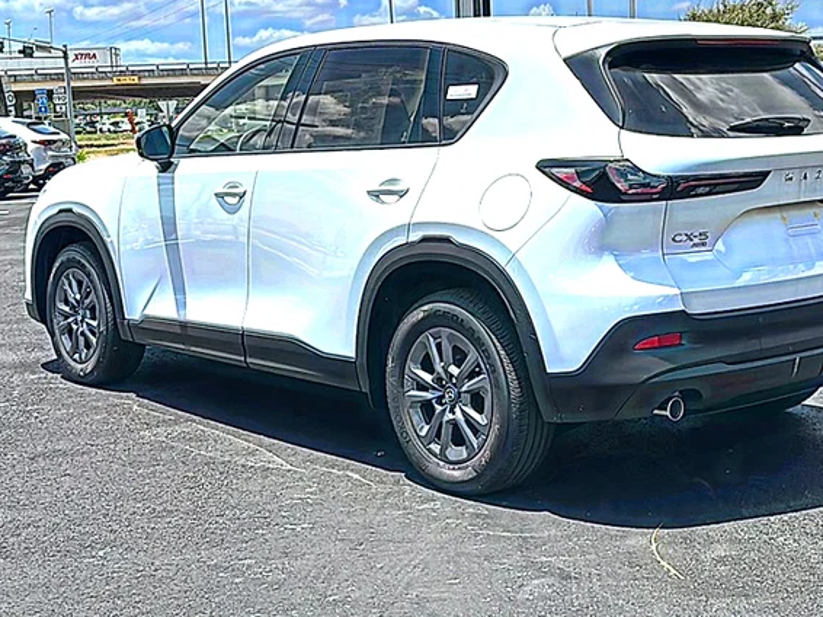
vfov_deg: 30.7
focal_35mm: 47
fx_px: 1117
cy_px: 236
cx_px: 478
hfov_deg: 40.3
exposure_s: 1/5587
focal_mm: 6.86
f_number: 1.78
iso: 80
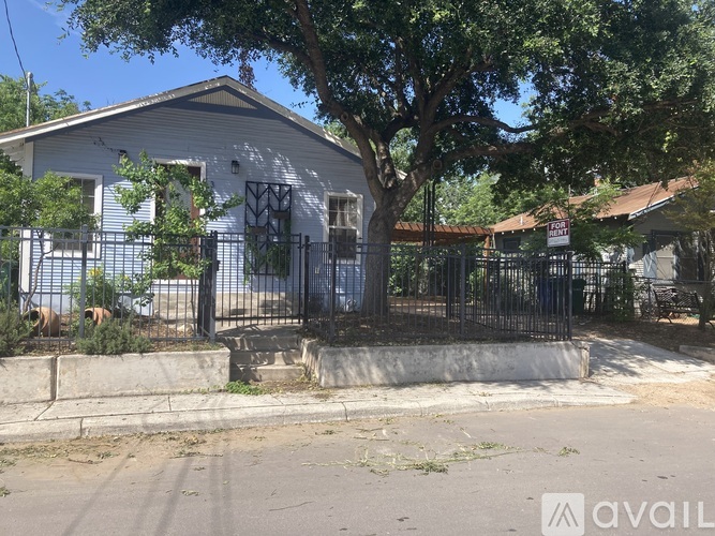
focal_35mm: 28
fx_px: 578
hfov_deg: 63.5
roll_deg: -1.0
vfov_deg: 49.7
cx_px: 358
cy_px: 268
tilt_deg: +2.3
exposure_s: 1/1297
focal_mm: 3.99
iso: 20
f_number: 1.8
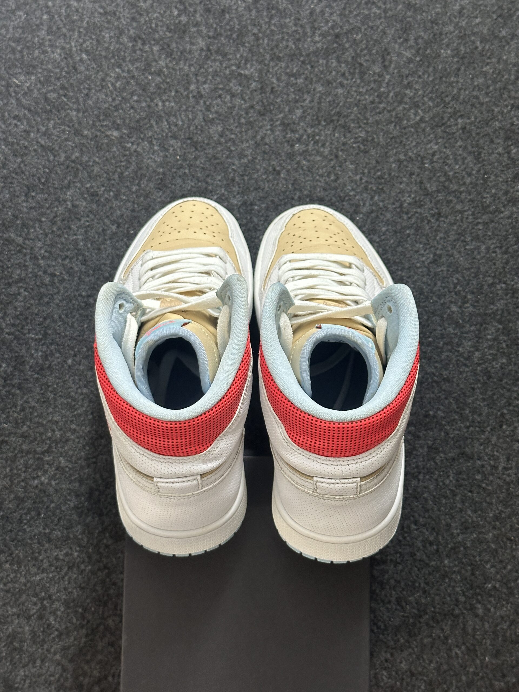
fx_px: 960
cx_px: 260
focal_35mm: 48
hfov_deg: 30.3
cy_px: 346
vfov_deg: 39.7
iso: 250
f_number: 1.78
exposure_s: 1/36
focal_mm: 6.86
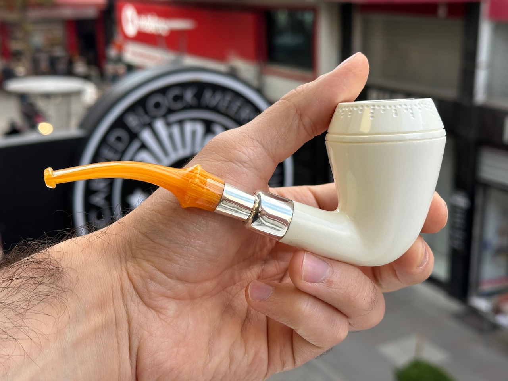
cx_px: 254
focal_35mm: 48
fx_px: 704
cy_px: 190
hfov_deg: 39.7
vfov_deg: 30.3
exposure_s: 1/298
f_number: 1.78
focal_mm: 6.86
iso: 64
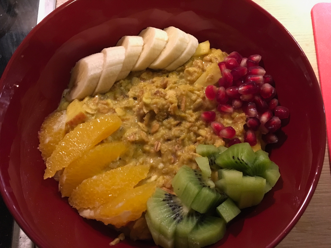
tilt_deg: -70.3
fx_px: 277
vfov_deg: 48.2
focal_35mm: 29
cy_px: 124
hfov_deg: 61.7
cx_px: 166
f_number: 2.2
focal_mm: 4.15
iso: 250
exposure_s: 1/17
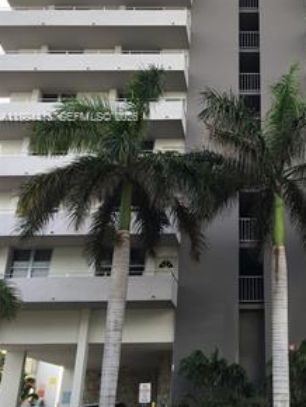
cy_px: 118
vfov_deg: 38.9
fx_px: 565
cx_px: 251
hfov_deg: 29.5
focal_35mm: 48
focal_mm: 4.15
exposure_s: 1/151
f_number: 2.2
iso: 25
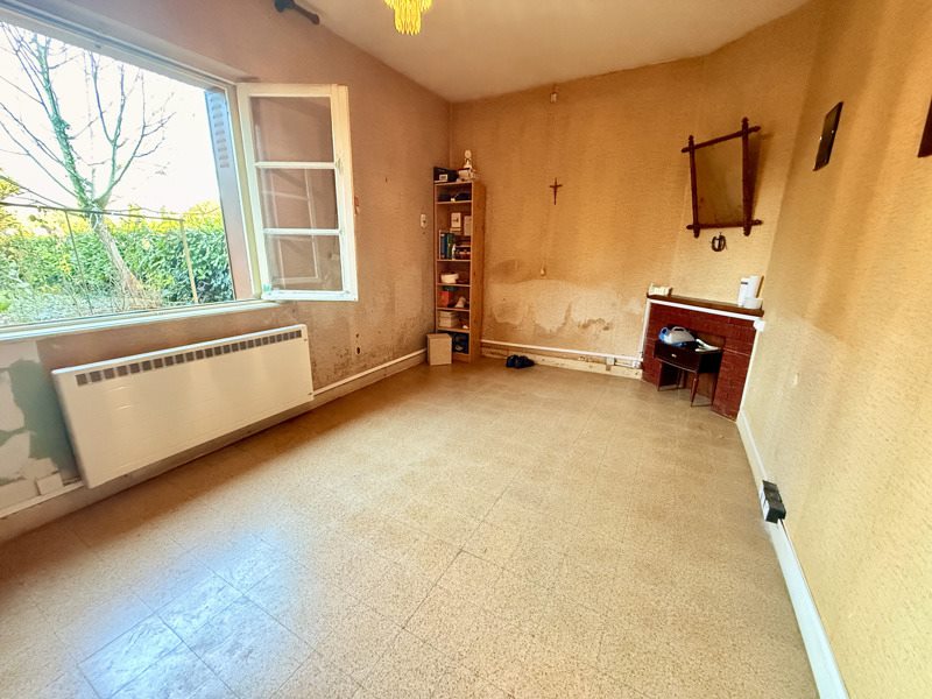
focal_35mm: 14
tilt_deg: -14.6
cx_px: 466
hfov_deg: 102.1
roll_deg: -0.2
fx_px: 377
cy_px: 350
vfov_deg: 85.7
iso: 800
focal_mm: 2.22
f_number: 2.2
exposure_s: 1/50
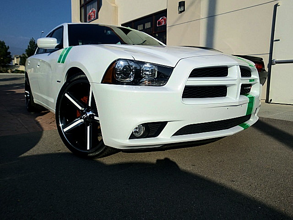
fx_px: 220
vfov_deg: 53.1
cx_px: 146
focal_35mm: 26
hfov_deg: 67.3
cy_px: 110
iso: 64
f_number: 7.8
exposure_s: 1/200
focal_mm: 4.65
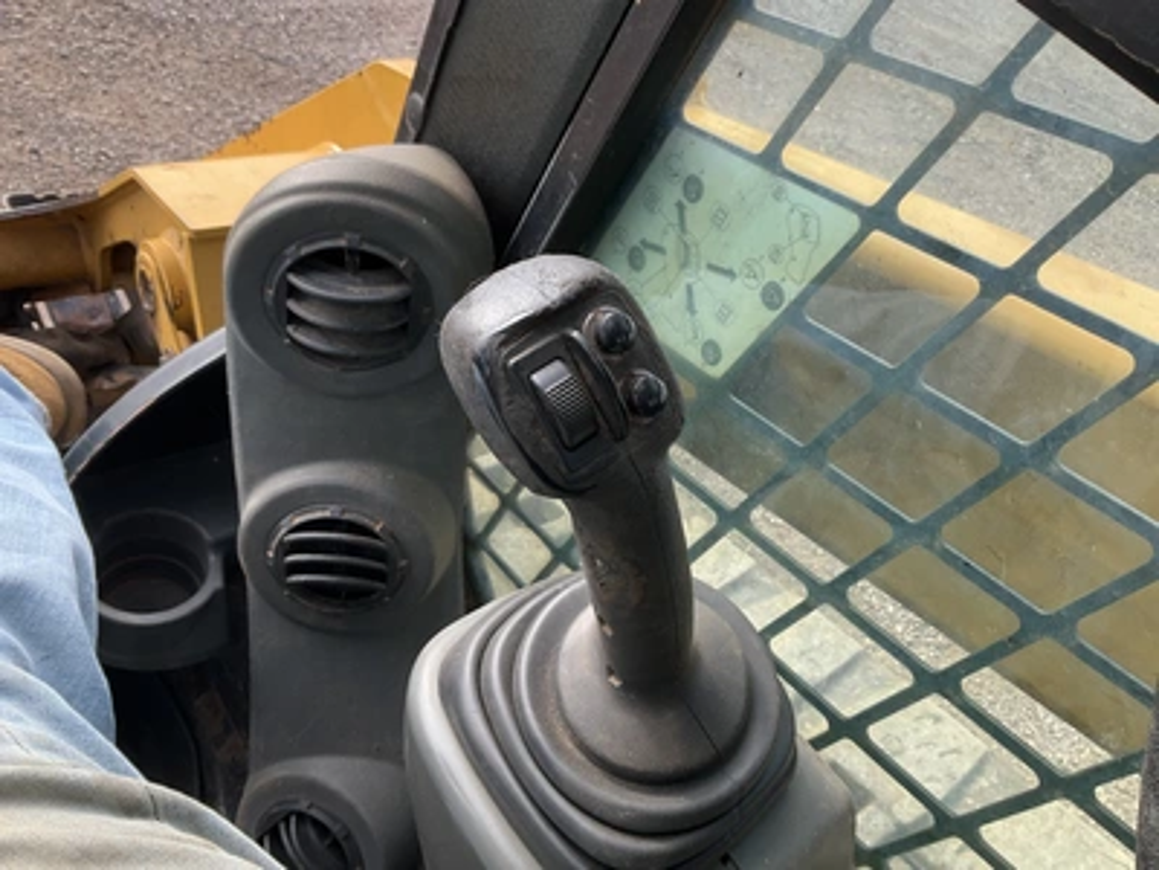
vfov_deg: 48.2
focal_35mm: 29
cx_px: 580
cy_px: 435
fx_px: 971
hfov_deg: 61.7
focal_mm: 3
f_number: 1.8
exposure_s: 1/139
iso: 20
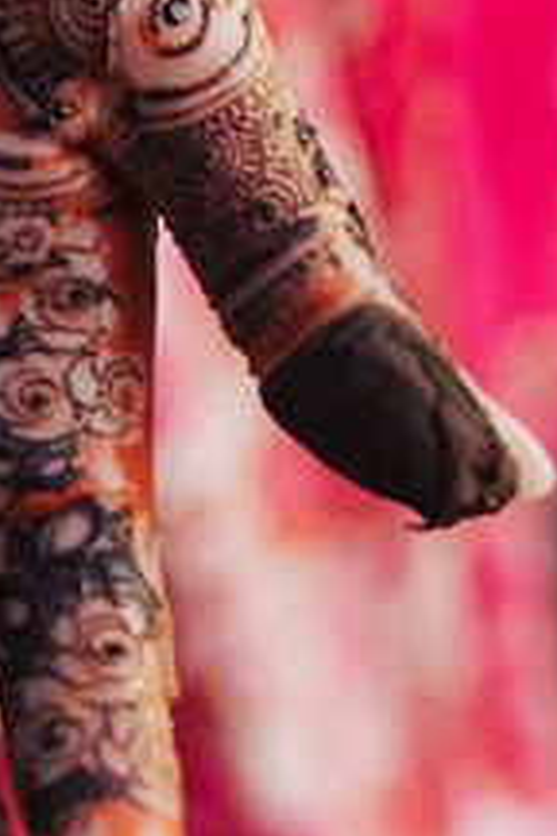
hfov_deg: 9.2
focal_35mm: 142
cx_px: -445
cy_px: -232
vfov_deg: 13.9
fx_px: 3295
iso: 1000
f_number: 2.8
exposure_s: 1/1000
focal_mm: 32
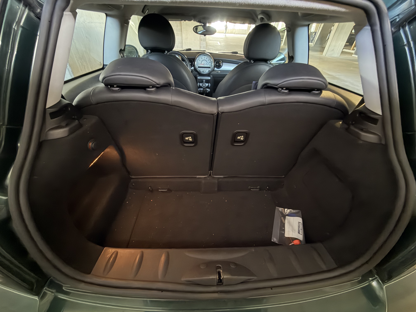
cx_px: 208
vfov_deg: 85.7
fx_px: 168
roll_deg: -1.7
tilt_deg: -38.2
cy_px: 156
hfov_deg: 102.1
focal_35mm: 14
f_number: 2.2
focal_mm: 2.22
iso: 800
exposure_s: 1/15
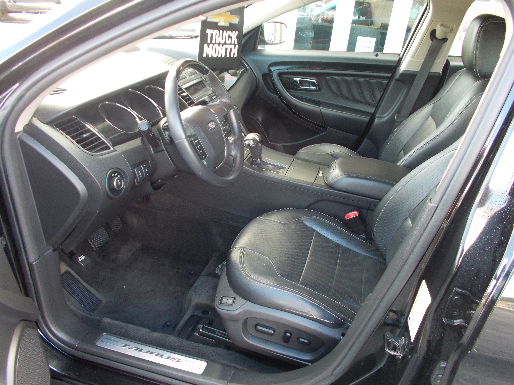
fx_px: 386
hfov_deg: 67.3
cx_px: 257
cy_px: 192
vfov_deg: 53.1
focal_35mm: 26
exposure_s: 1/25
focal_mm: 4.6
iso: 200
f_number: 3.2
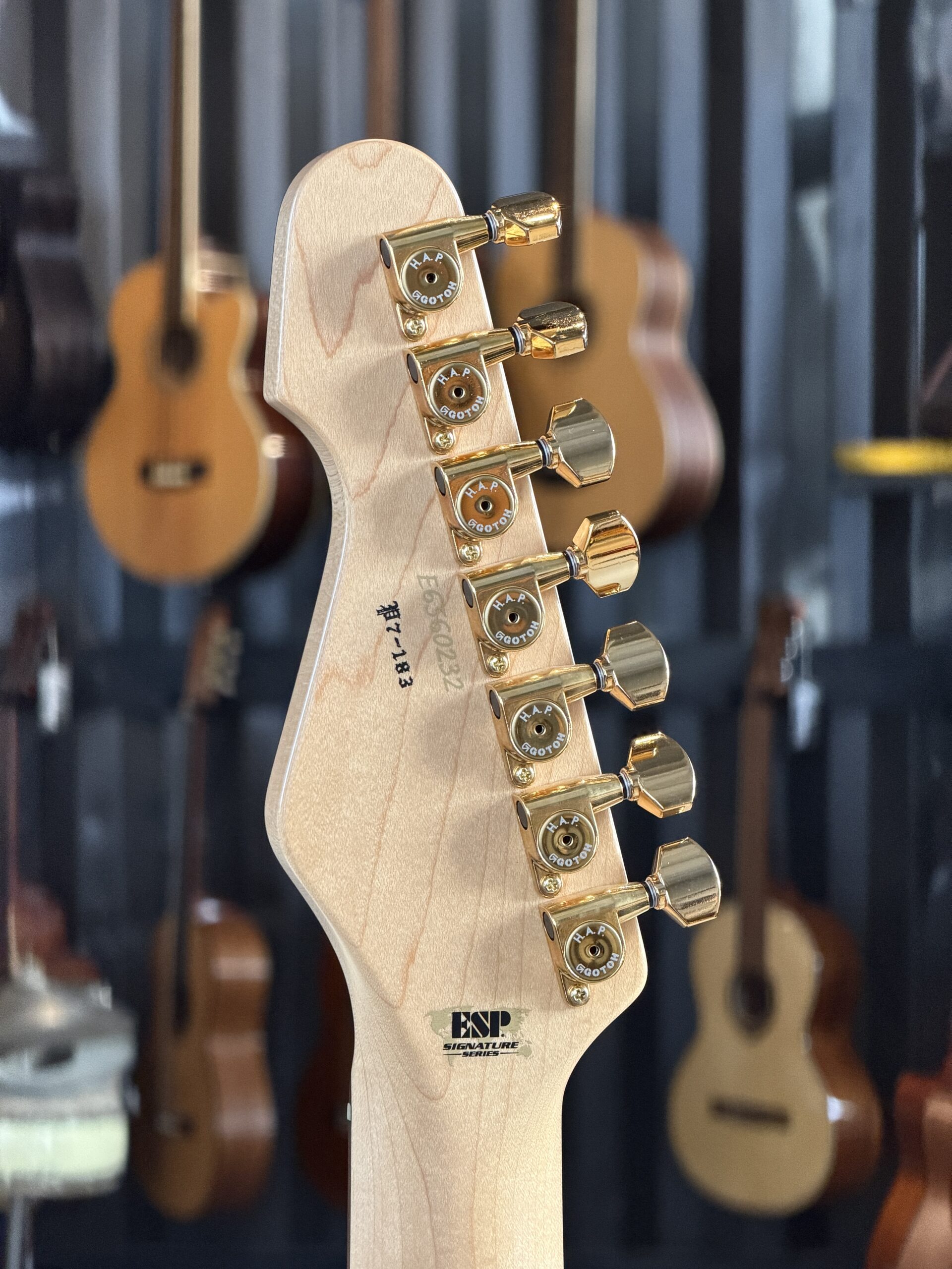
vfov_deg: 19.6
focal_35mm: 100
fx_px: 3667
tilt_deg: -2.9
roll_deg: -0.1
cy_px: 634
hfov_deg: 14.8
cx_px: 476
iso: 500
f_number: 2.8
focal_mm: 16.89
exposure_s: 1/90
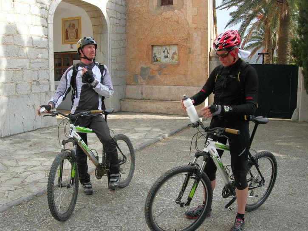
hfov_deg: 49.0
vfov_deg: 37.7
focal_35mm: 38
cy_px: 116
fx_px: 338
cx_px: 154
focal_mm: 7.8
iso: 64
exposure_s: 1/142
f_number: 4.8
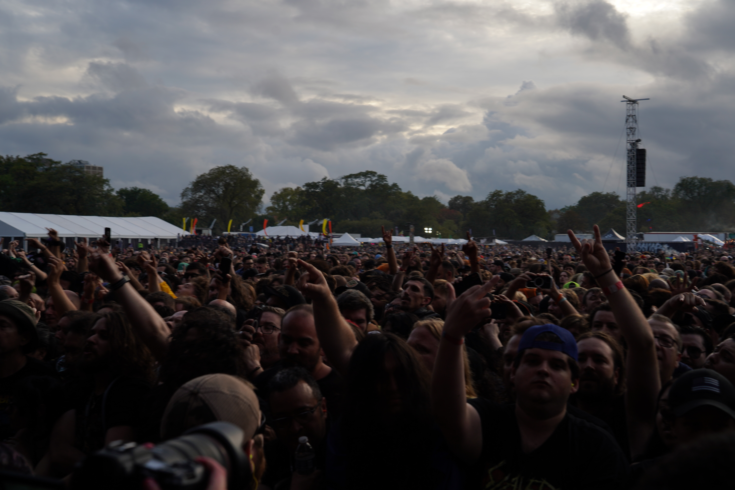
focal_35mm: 43
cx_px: 368
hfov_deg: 45.4
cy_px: 245
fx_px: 878
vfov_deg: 31.2
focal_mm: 43
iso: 100
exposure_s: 1/160
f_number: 6.3
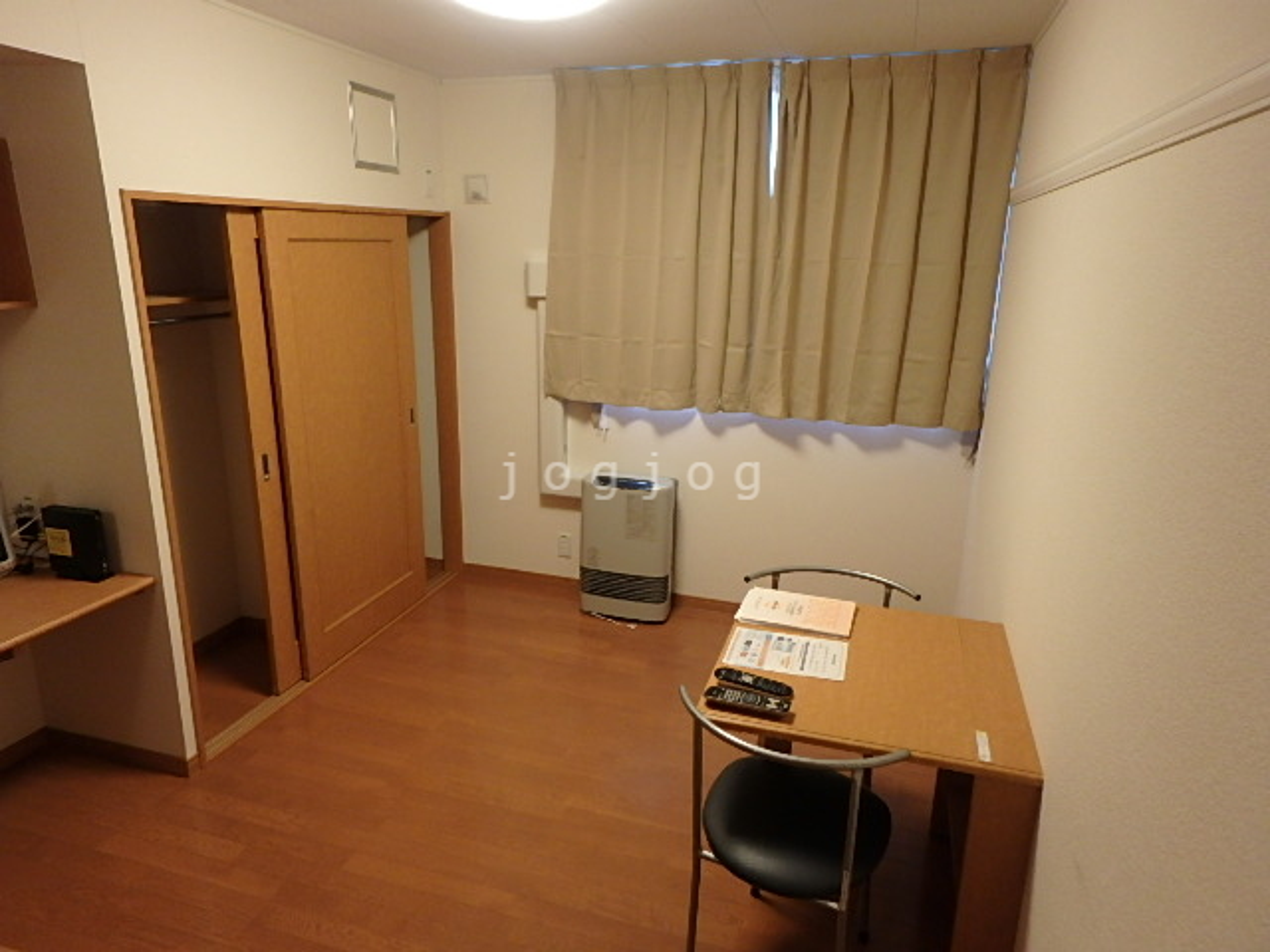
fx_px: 770
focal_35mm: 21
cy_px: 476
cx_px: 635
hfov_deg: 79.0
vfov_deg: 63.4
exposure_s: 1/30
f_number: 3.5
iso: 320
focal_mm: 3.7
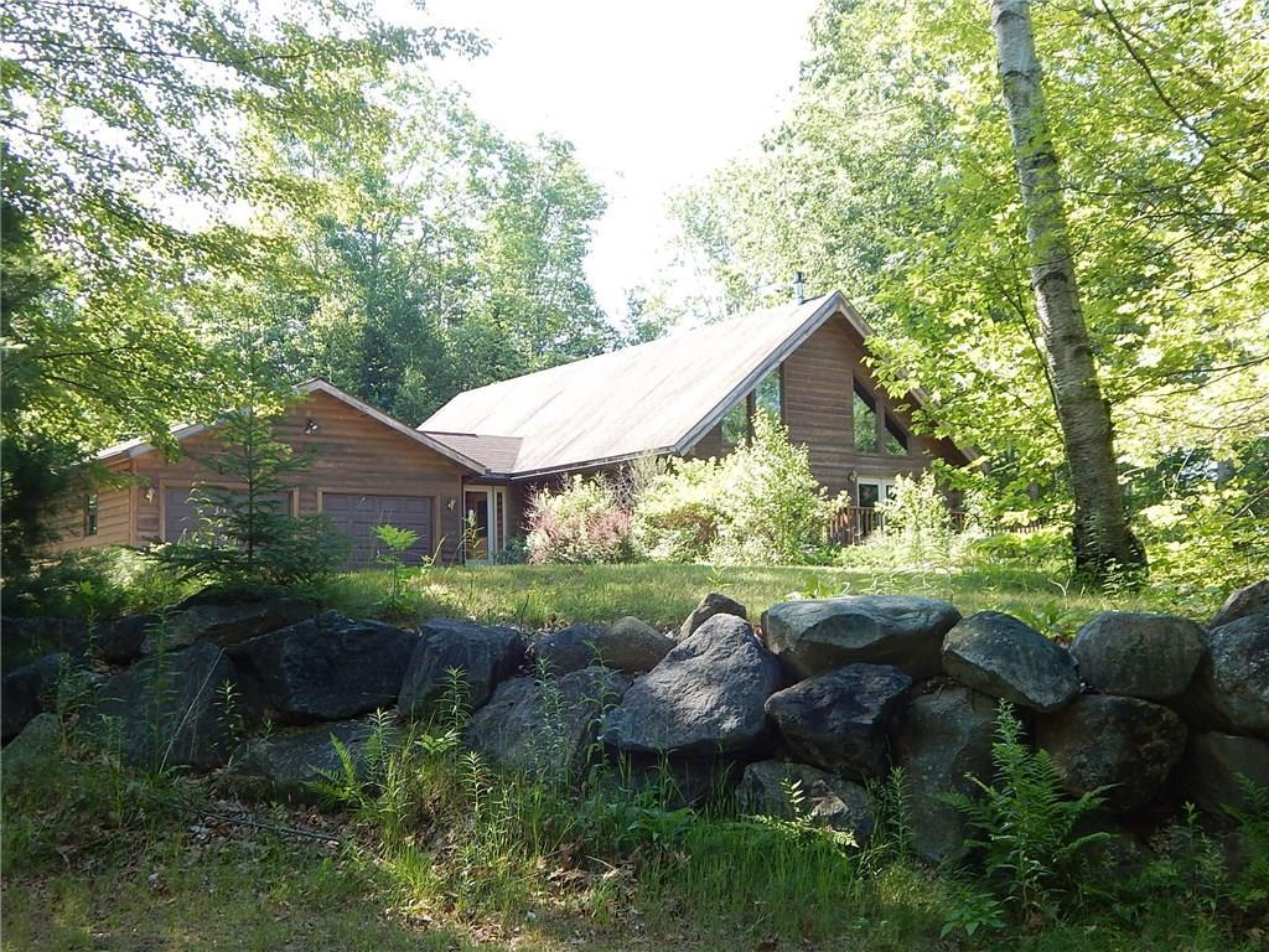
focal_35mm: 43
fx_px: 1576
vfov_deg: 33.6
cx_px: 634
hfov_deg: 43.9
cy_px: 476
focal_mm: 7.7
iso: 125
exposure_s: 1/125
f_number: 3.6
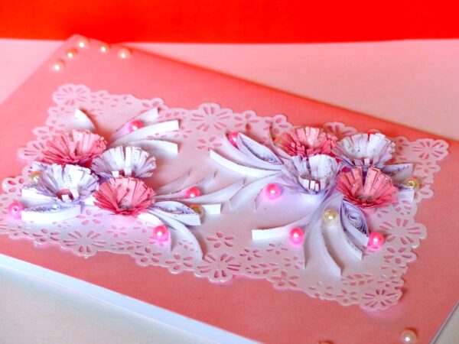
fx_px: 1790
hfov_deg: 14.6
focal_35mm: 135
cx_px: 230
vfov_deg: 11.0
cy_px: 172
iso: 160
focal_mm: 24.3
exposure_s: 1/80
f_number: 2.8
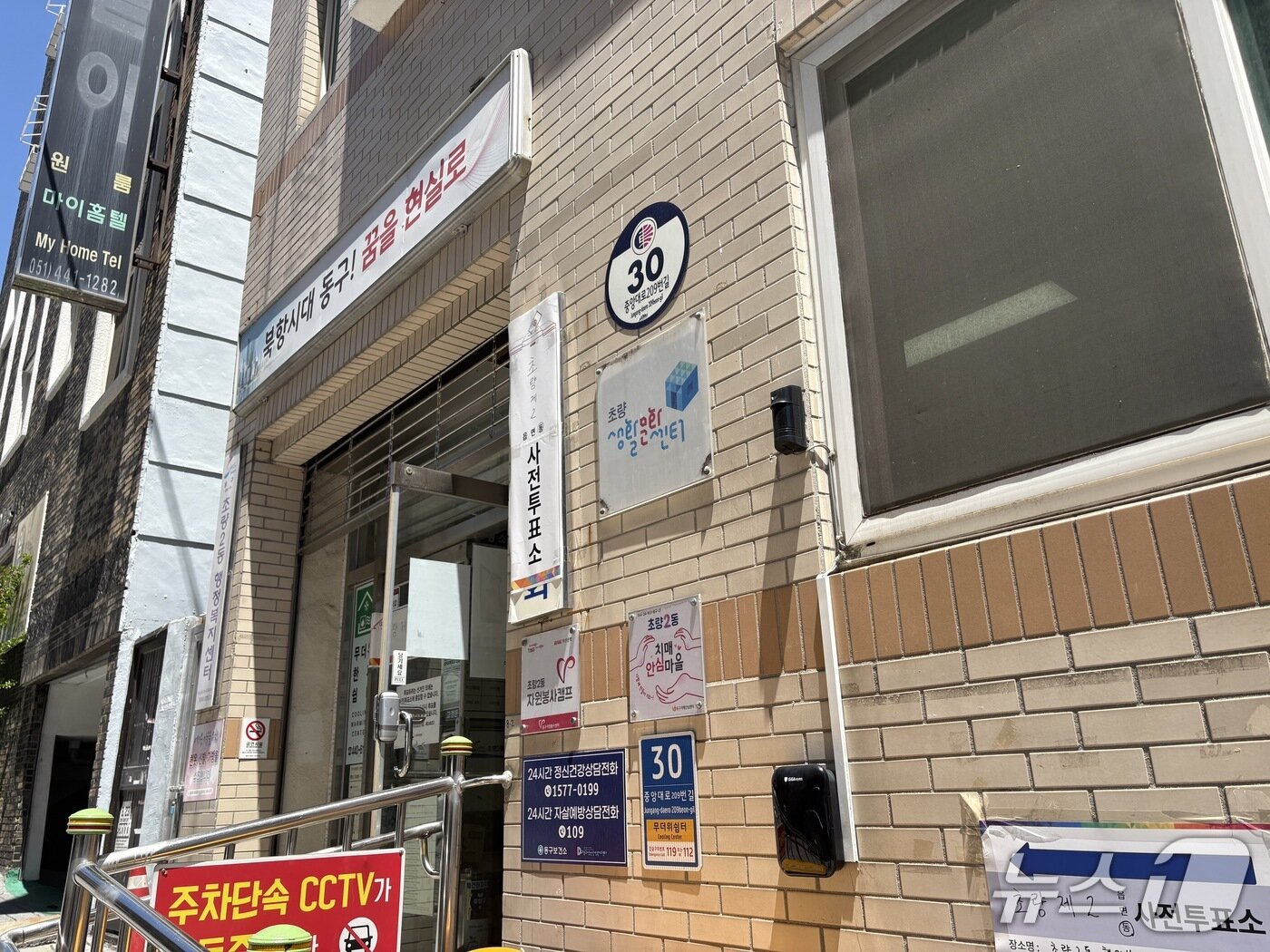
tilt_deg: +17.7
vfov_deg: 53.1
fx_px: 954
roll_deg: +2.0
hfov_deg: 67.3
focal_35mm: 26
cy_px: 476
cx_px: 635
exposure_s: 1/2283
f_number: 1.6
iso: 50
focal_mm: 5.96
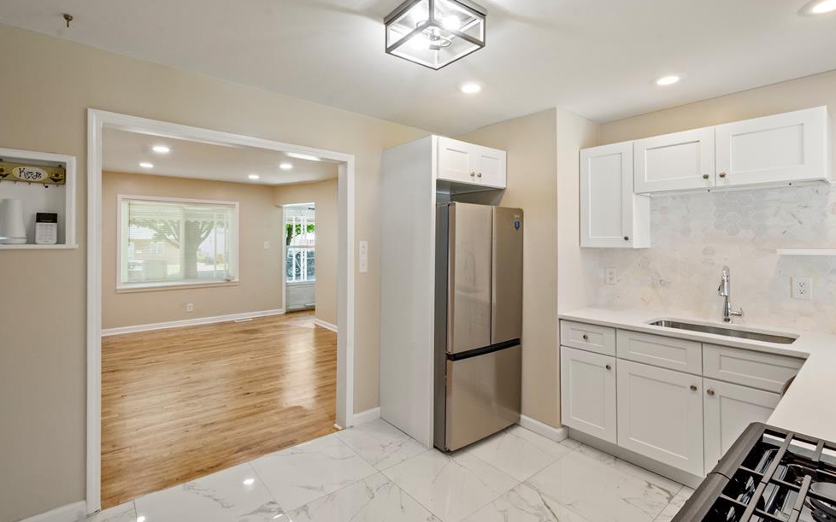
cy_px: 253
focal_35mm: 16
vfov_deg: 71.2
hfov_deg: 97.8
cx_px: 401
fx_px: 364
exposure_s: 1/8
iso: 400
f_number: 11
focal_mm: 10
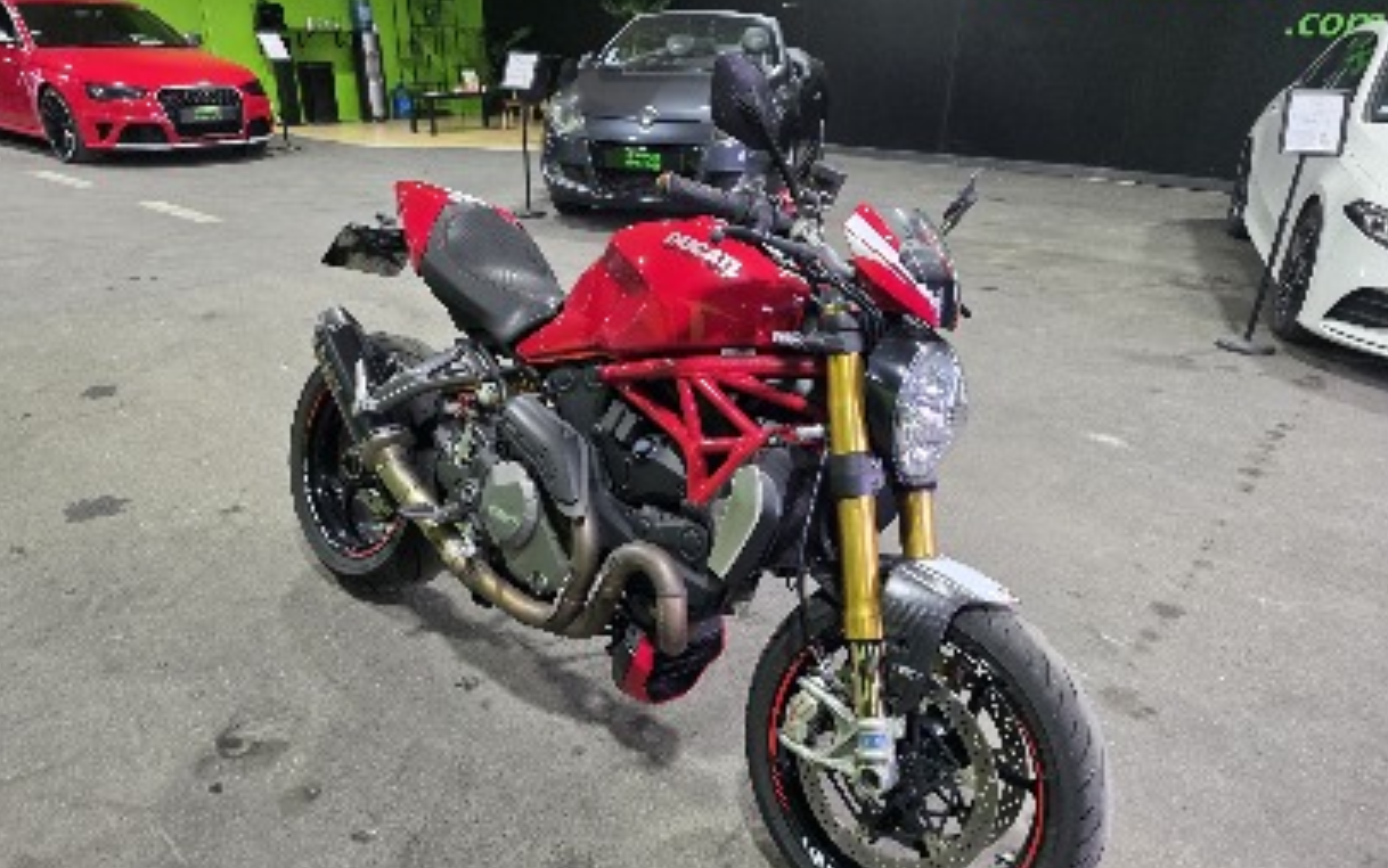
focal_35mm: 25
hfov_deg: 72.5
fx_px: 946
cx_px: 687
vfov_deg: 49.1
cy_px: 502
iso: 200
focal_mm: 6.25
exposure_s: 1/180
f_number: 1.7
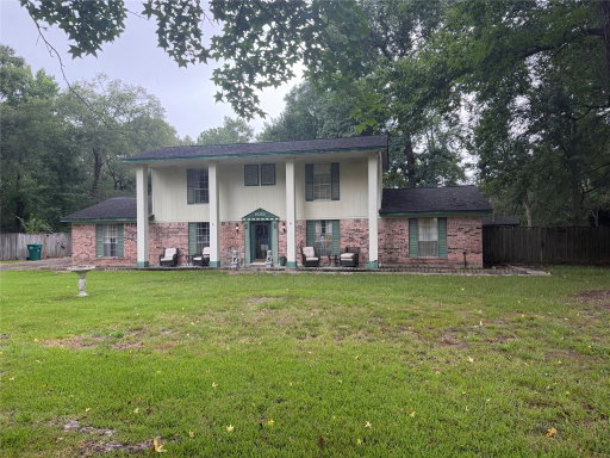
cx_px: 305
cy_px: 229
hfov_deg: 71.6
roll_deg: +1.5
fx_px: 423
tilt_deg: +0.2
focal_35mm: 24
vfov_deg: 56.8
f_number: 1.78
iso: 80
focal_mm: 6.76
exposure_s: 1/198
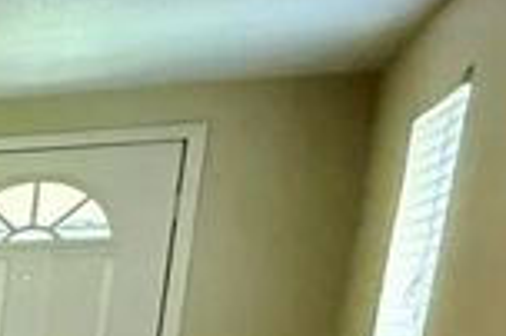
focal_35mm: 98
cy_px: 572
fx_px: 1376
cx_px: -925
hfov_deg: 12.2
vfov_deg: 12.8
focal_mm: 2.22
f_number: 2.2
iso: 400
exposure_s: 1/120
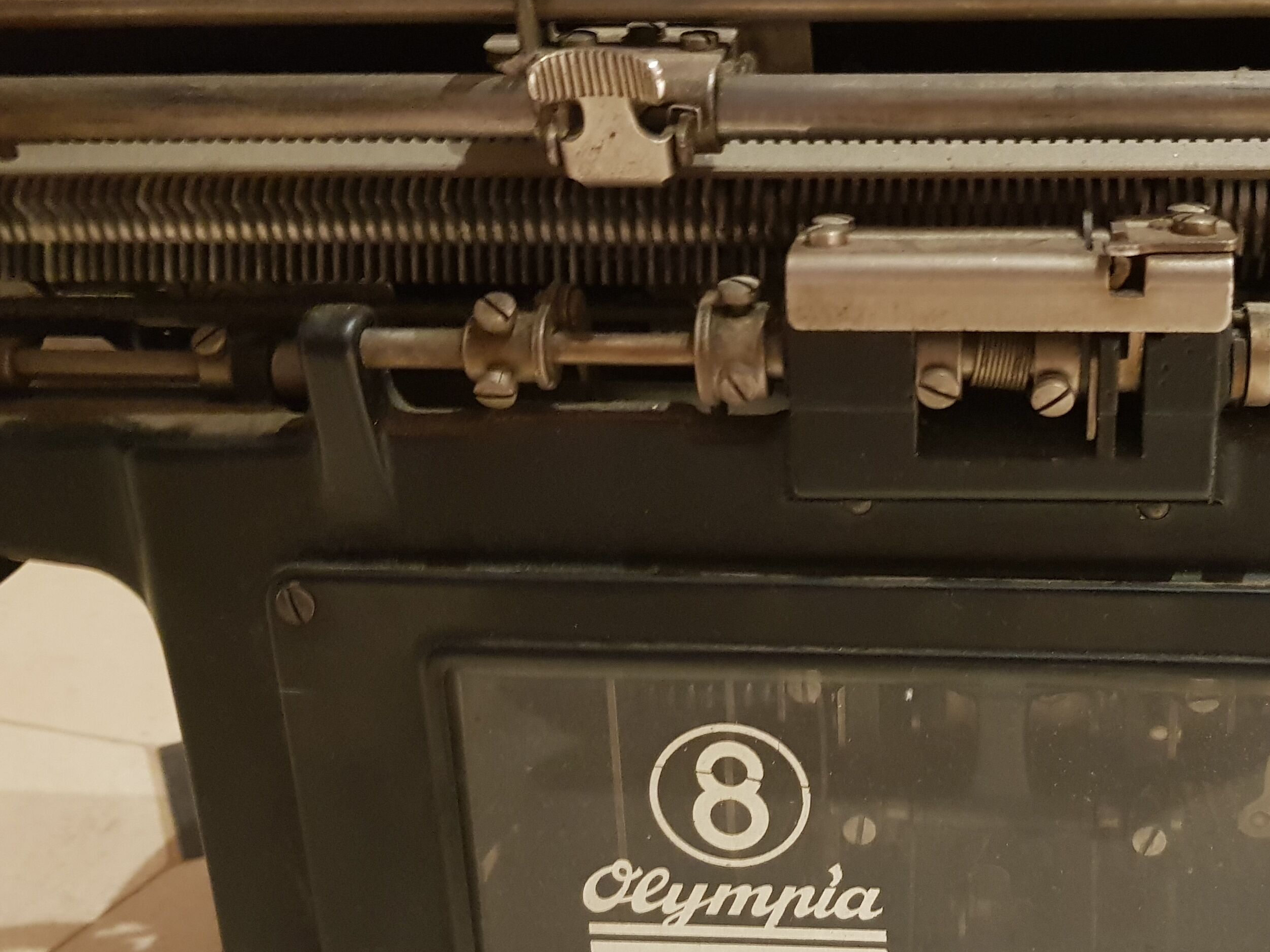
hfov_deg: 43.4
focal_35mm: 42
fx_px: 1541
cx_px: 944
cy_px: 529
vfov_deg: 34.3
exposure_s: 1/10
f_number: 1.7
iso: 400
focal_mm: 4.2
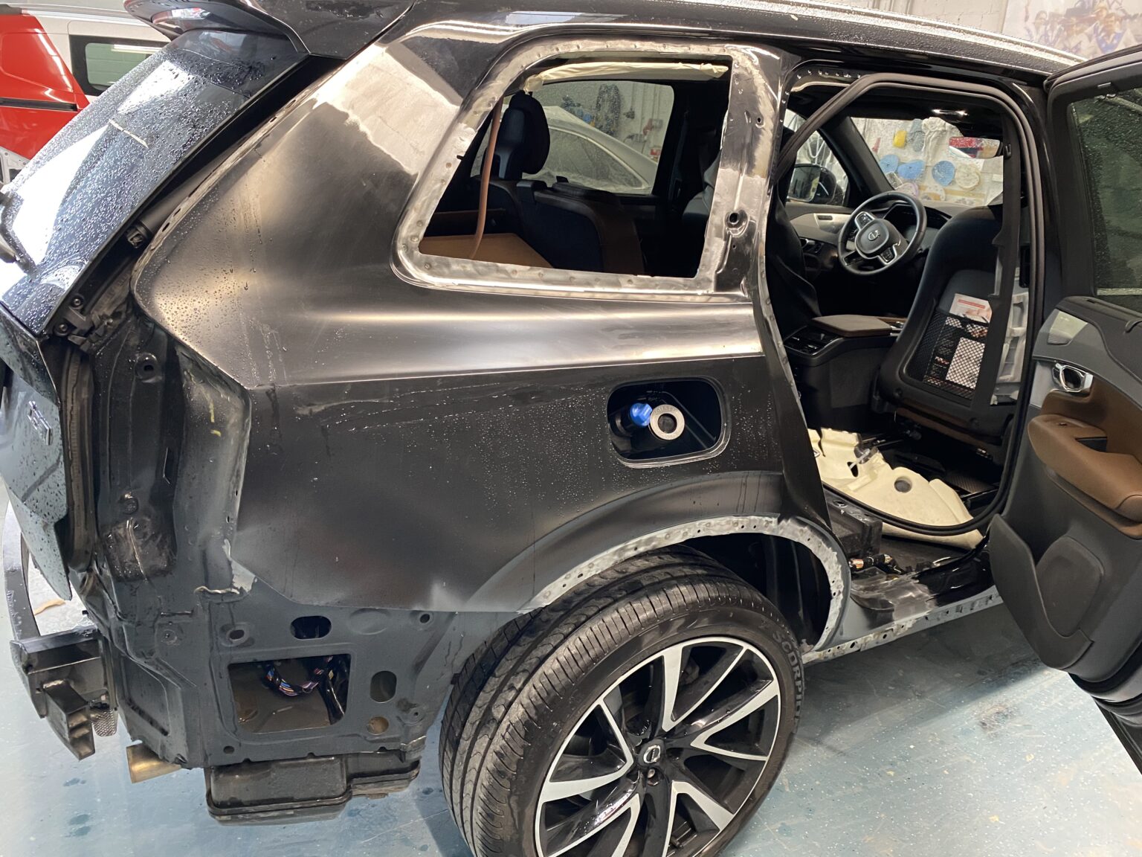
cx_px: 571
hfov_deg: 67.3
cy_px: 428
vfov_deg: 53.1
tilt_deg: -22.3
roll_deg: -5.2
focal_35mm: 26
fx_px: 858
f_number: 1.8
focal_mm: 4.25
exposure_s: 1/50
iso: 250
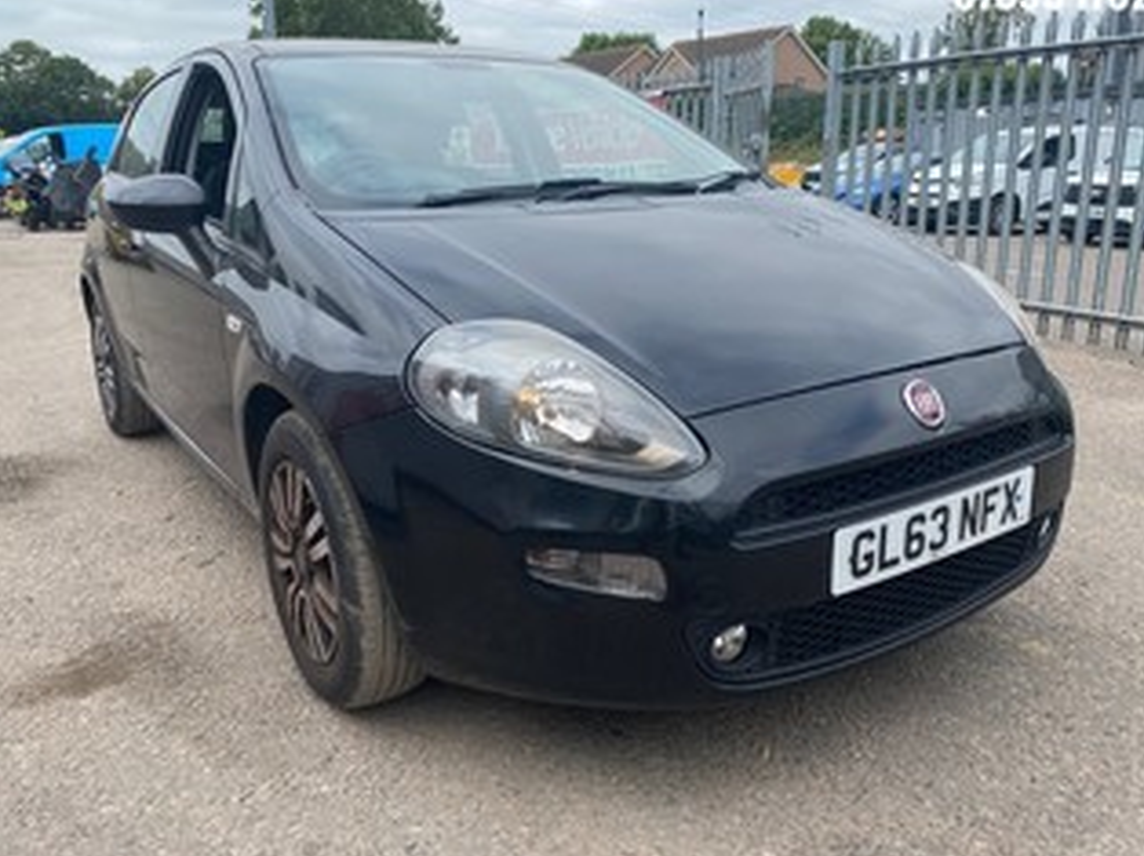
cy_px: 401
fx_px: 958
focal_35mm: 29
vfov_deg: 48.1
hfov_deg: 61.7
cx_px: 576
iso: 32
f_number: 1.8
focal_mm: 4.25
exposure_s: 1/1447
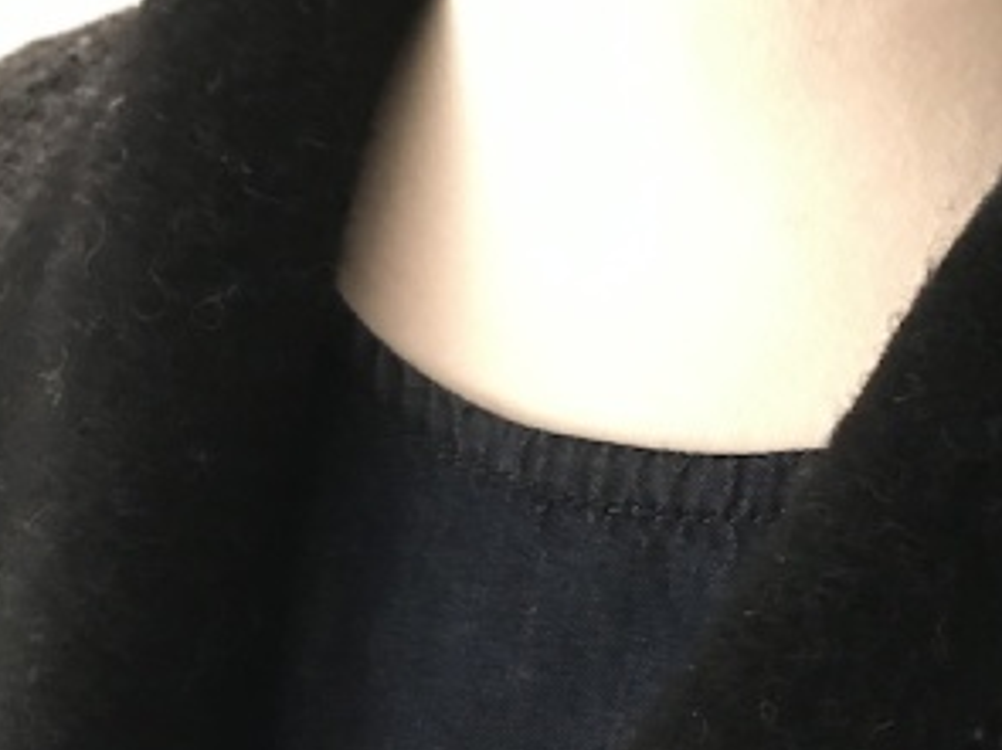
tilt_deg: -19.4
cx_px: 683
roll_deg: -0.8
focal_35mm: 63
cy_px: 394
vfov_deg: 23.3
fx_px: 1823
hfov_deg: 30.5
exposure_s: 1/4
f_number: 2.2
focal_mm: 4.15
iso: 64
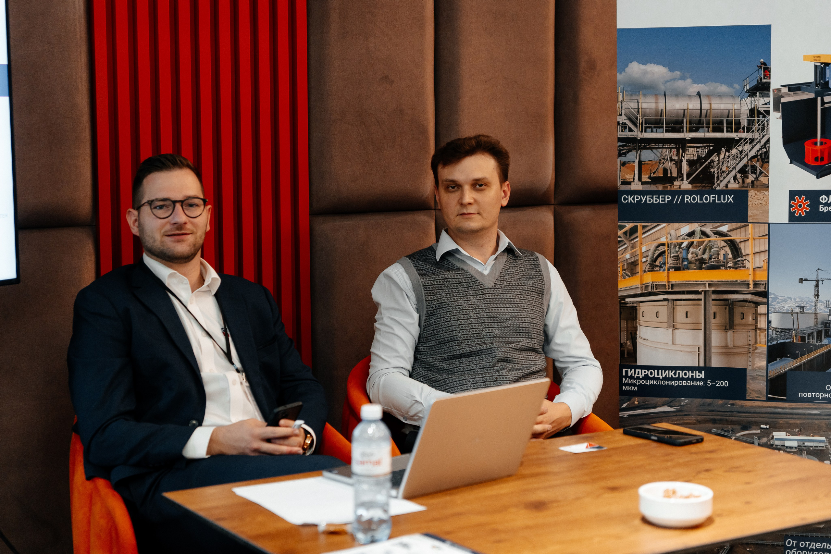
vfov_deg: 19.5
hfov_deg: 28.8
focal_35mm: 70
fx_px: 1616
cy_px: 277
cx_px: 416
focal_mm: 70
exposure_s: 1/160
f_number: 2.8
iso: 1000
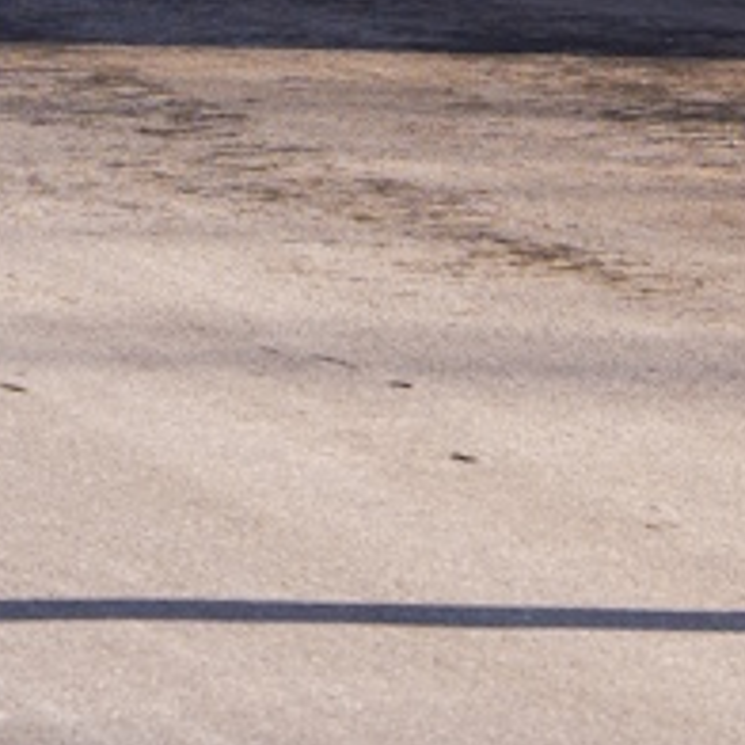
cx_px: 673
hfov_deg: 2.9
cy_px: -948
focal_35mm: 608
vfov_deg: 2.9
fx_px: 14804
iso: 100
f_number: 5.6
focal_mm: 70
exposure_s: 1/200
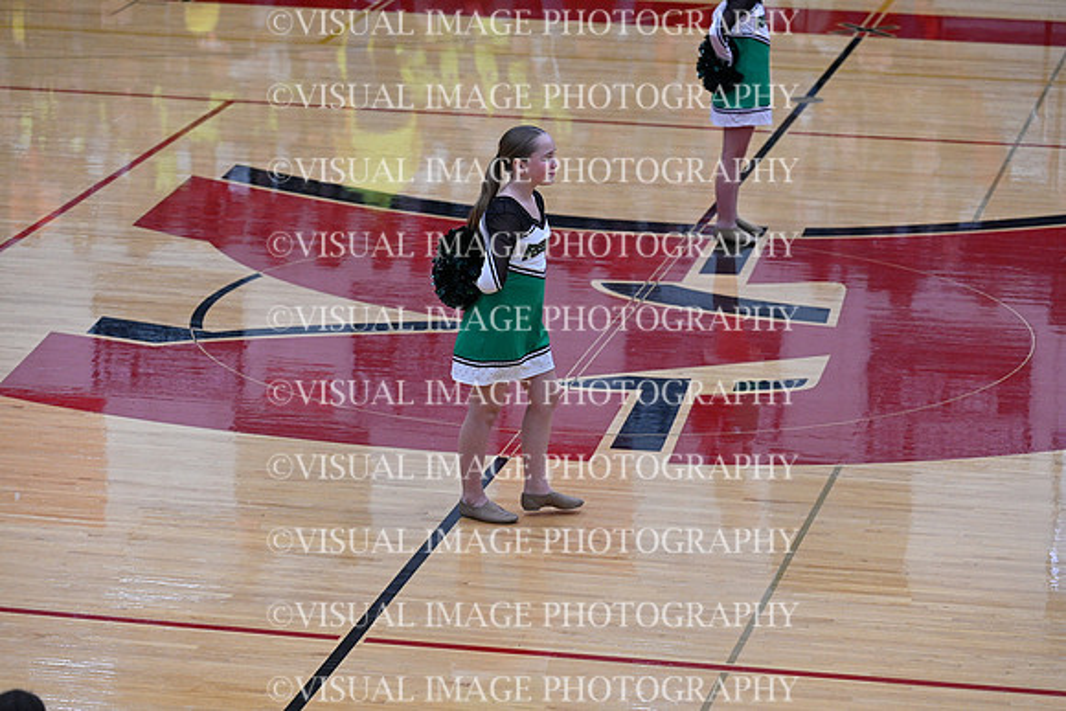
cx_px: 533
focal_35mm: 140
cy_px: 356
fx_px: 4146
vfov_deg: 9.8
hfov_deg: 14.7
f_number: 4
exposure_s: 1/400
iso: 4000
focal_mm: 140
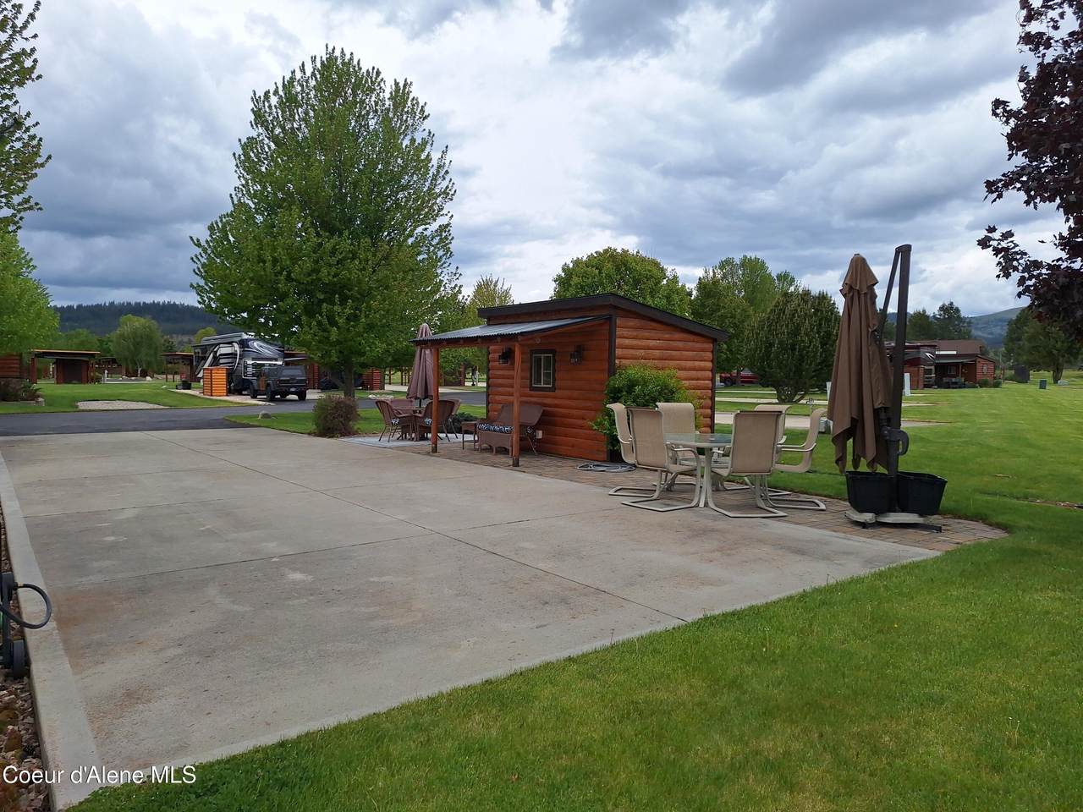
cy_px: 406
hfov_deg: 73.9
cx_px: 542
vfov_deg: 58.9
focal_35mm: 23
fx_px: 720
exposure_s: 1/3247
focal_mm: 5.54
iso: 25
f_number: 1.8
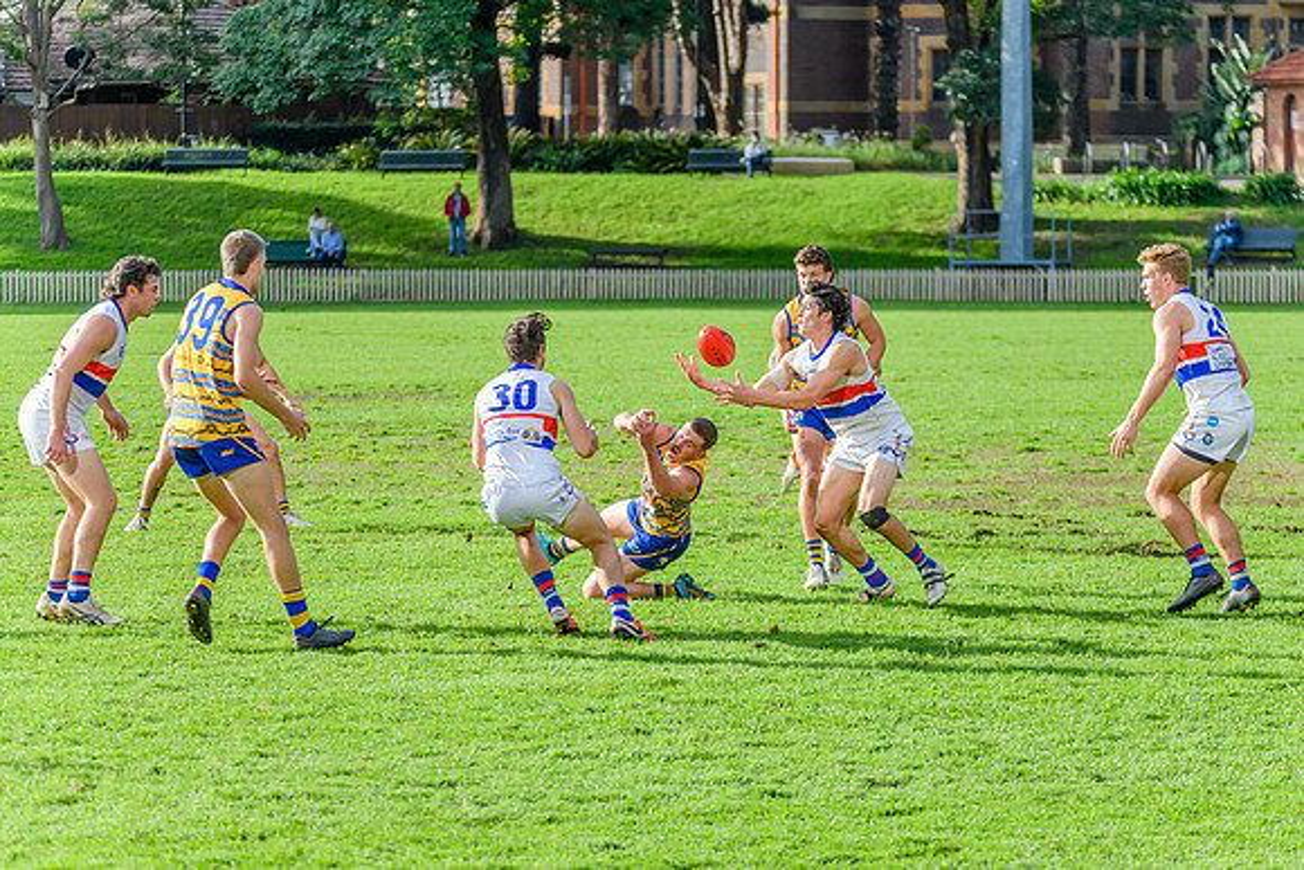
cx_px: 683
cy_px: 455
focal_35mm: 161
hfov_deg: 12.7
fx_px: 5838
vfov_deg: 8.5
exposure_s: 1/1600
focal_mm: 150
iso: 800
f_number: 5.6
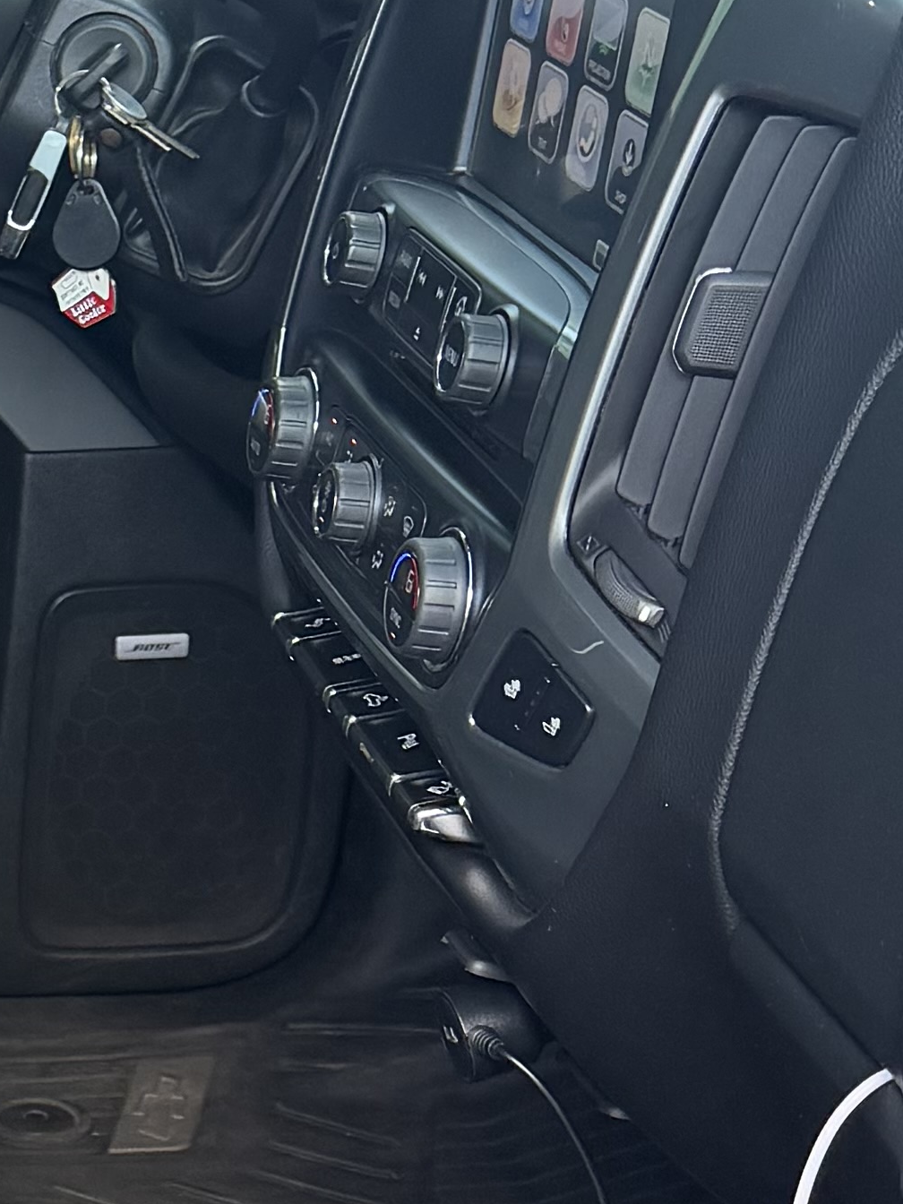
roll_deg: +2.7
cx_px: -688
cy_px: 747
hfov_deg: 13.2
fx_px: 3548
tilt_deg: -24.4
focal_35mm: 102
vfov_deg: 19.2
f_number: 1.78
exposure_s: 1/186
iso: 200
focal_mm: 6.76
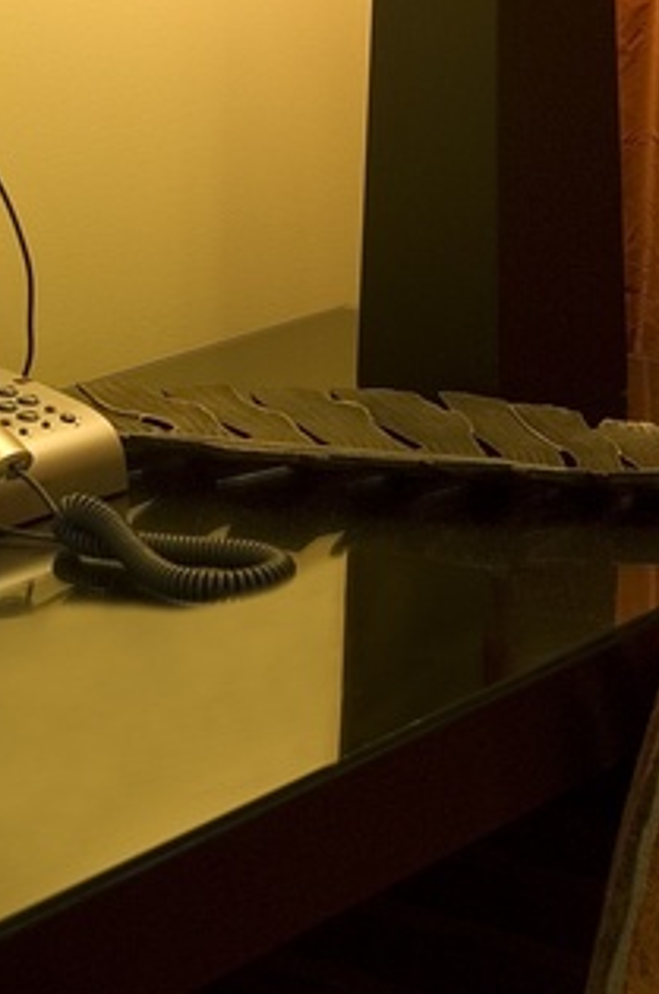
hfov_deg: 11.5
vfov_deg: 16.9
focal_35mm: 118
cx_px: 374
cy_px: -25
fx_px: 3258
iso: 200
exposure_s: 1/8
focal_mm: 31
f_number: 4.8
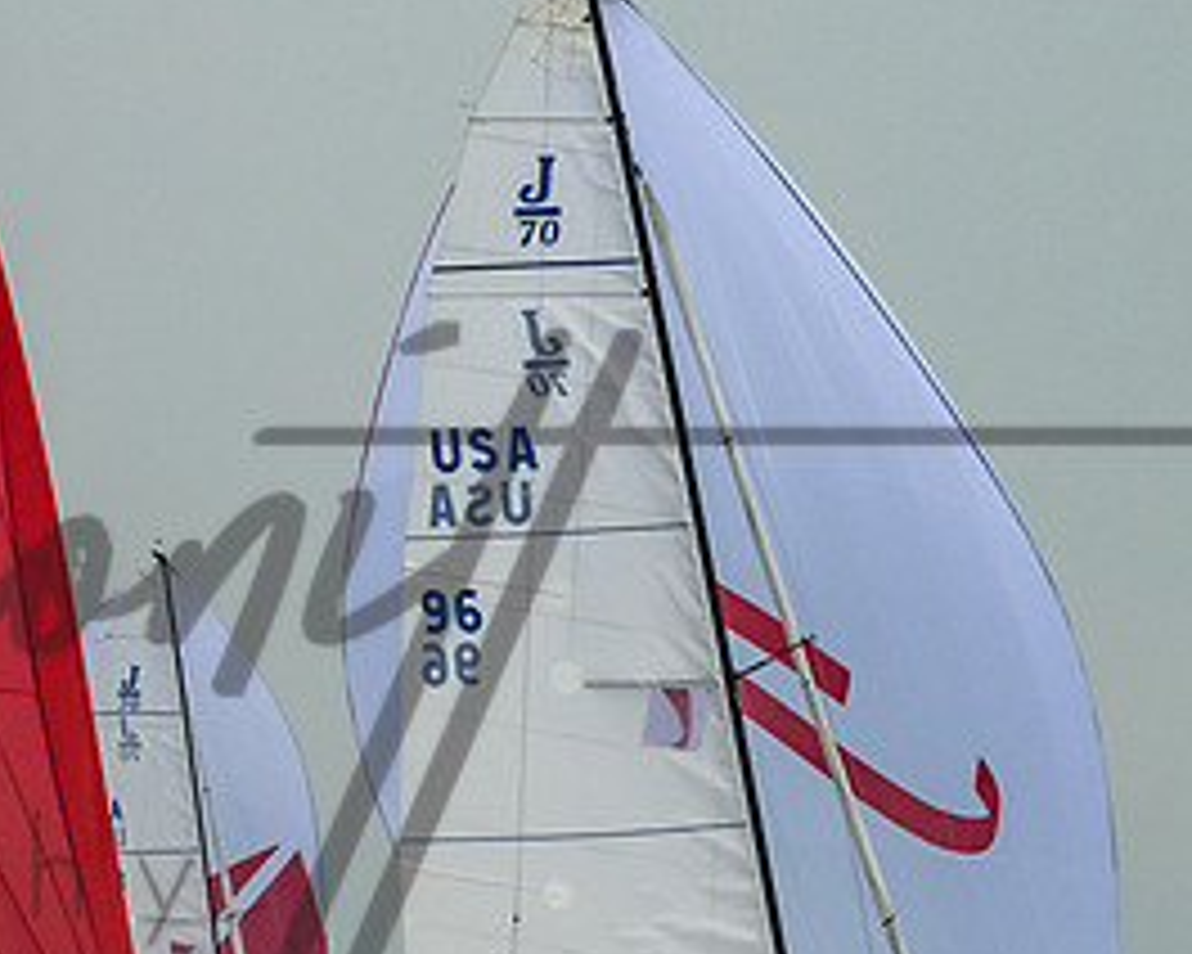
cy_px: 232
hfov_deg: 4.3
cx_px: 313
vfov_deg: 3.4
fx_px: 15946
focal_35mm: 452
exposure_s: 1/3200
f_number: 9
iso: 800
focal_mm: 140
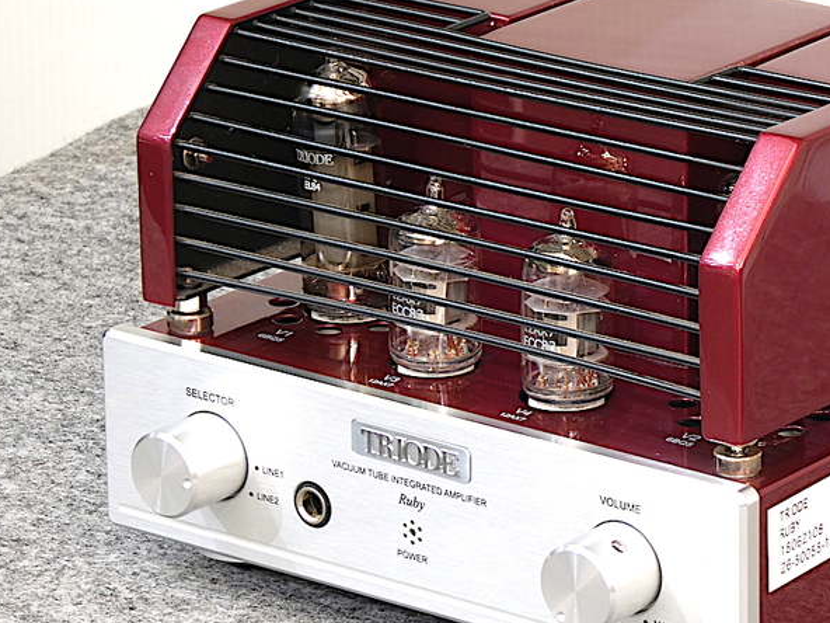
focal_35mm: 232
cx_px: 610
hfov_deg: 8.5
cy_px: 342
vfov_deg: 6.4
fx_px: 5563
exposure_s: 1/3.2
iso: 100
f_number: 5.4
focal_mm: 25.6
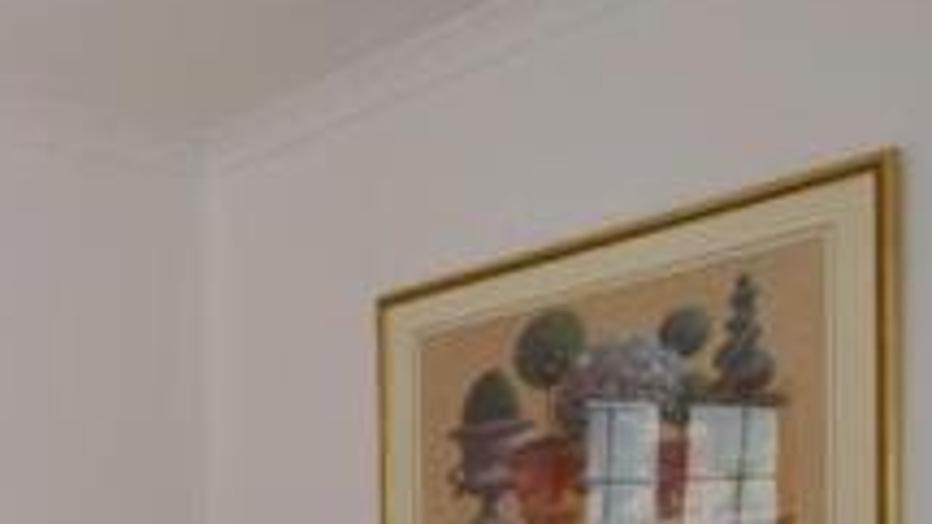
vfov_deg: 20.8
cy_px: 812
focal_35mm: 48
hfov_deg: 29.6
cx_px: -403
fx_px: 1186
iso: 200
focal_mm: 10
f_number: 11
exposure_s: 1/50
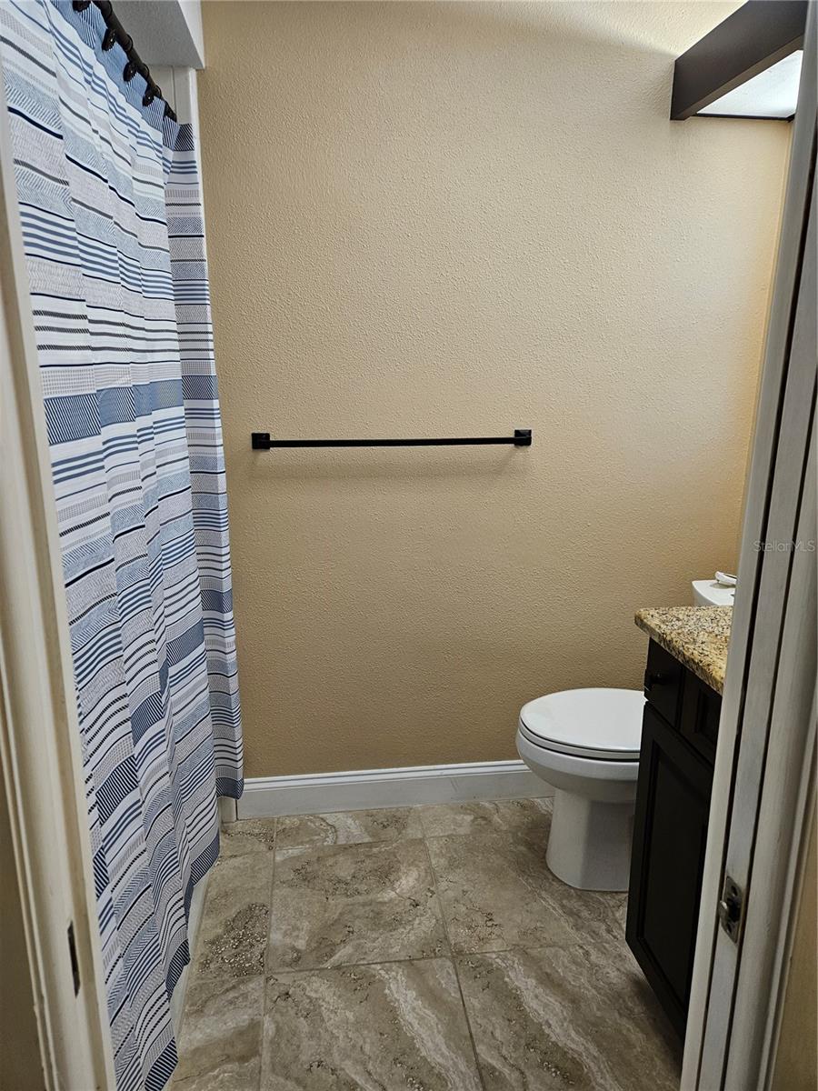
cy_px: 546
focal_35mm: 23
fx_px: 725
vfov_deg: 73.9
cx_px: 409
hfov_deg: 58.9
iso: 160
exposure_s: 1/120
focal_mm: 5.4
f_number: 1.8
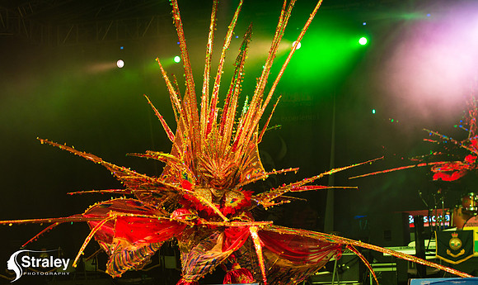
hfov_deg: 25.1
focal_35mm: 83
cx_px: 202
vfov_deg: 15.1
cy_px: 184
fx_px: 1072
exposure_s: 1/320
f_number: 5.6
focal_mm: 70
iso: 2500
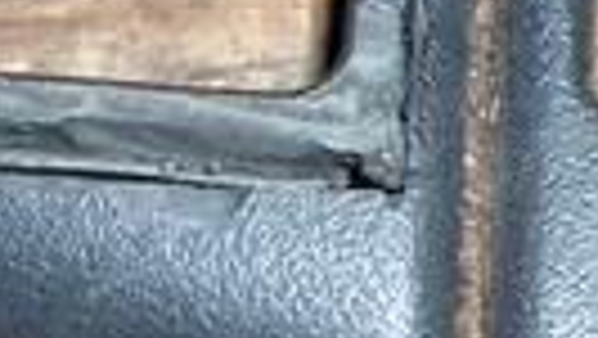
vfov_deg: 4.7
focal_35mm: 256
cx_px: 690
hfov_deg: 8.3
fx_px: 4062
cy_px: -149
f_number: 2.8
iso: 100
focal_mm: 8
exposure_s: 1/60
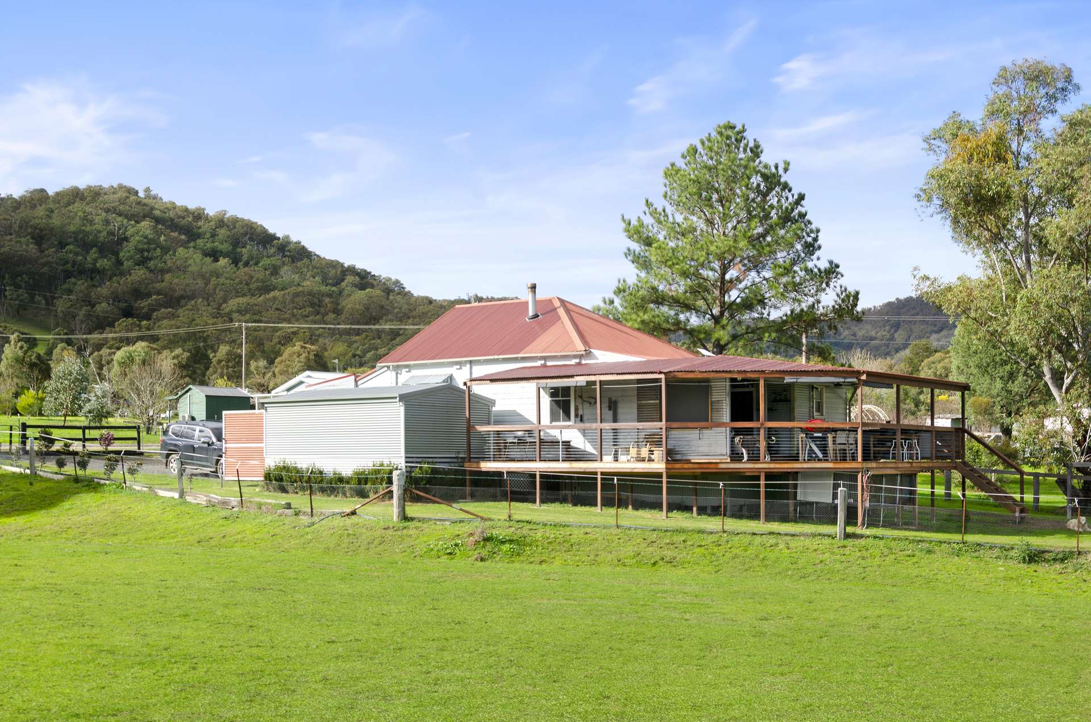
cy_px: 361
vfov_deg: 31.8
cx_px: 546
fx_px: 1270
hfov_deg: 46.5
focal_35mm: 42
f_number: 8
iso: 125
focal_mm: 28
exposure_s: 1/250
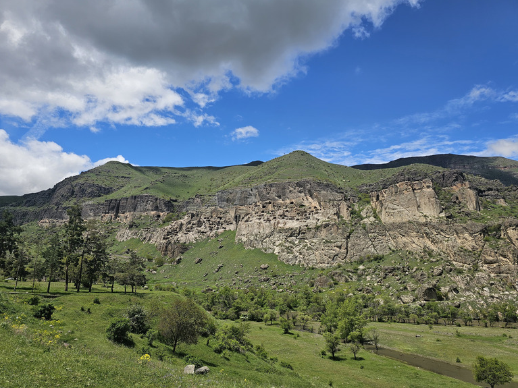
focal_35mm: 24
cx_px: 260
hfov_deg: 71.6
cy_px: 200
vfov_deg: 56.8
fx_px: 359
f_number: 1.7
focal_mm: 6.3
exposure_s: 1/1283
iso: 10
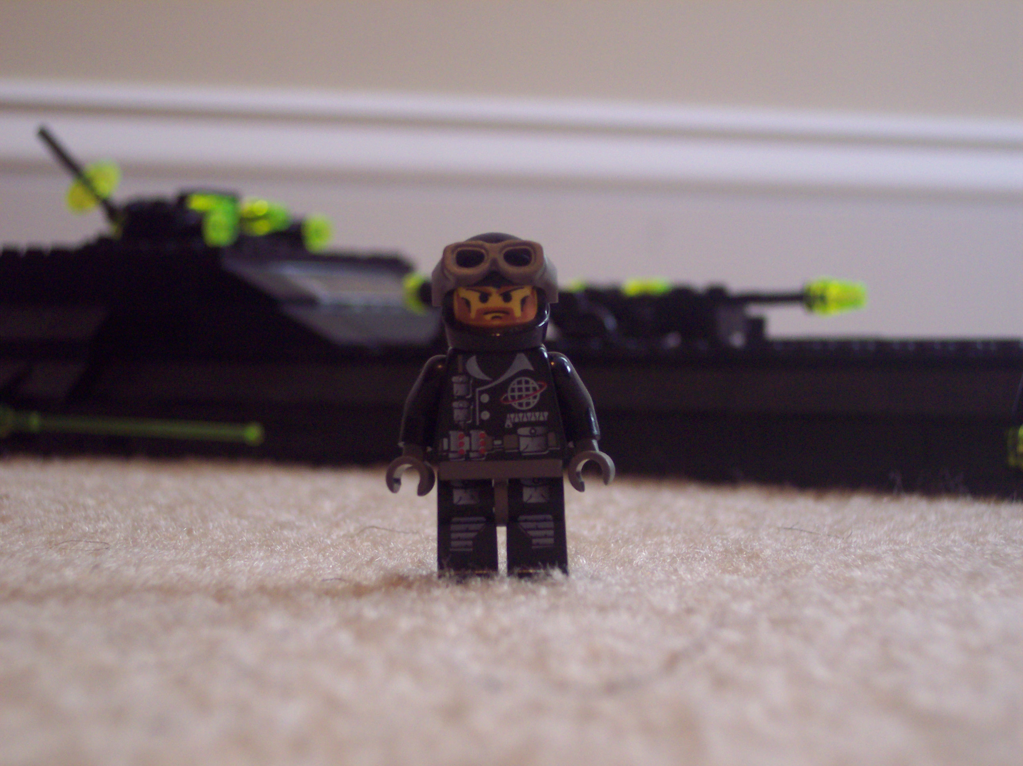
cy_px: 383
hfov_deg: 25.7
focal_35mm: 76
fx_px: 2245
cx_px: 512
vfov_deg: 19.4
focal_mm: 16
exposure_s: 1/8
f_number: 3.8
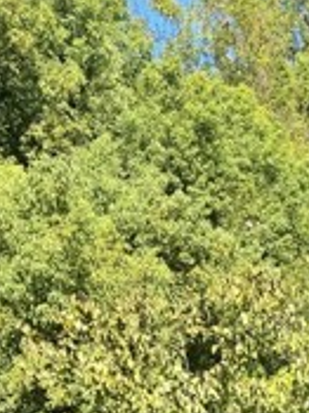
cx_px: 441
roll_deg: -4.6
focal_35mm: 88
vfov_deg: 18.9
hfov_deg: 15.6
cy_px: 661
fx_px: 1049
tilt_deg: -12.0
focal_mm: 6.76
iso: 80
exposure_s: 1/1395
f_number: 1.78
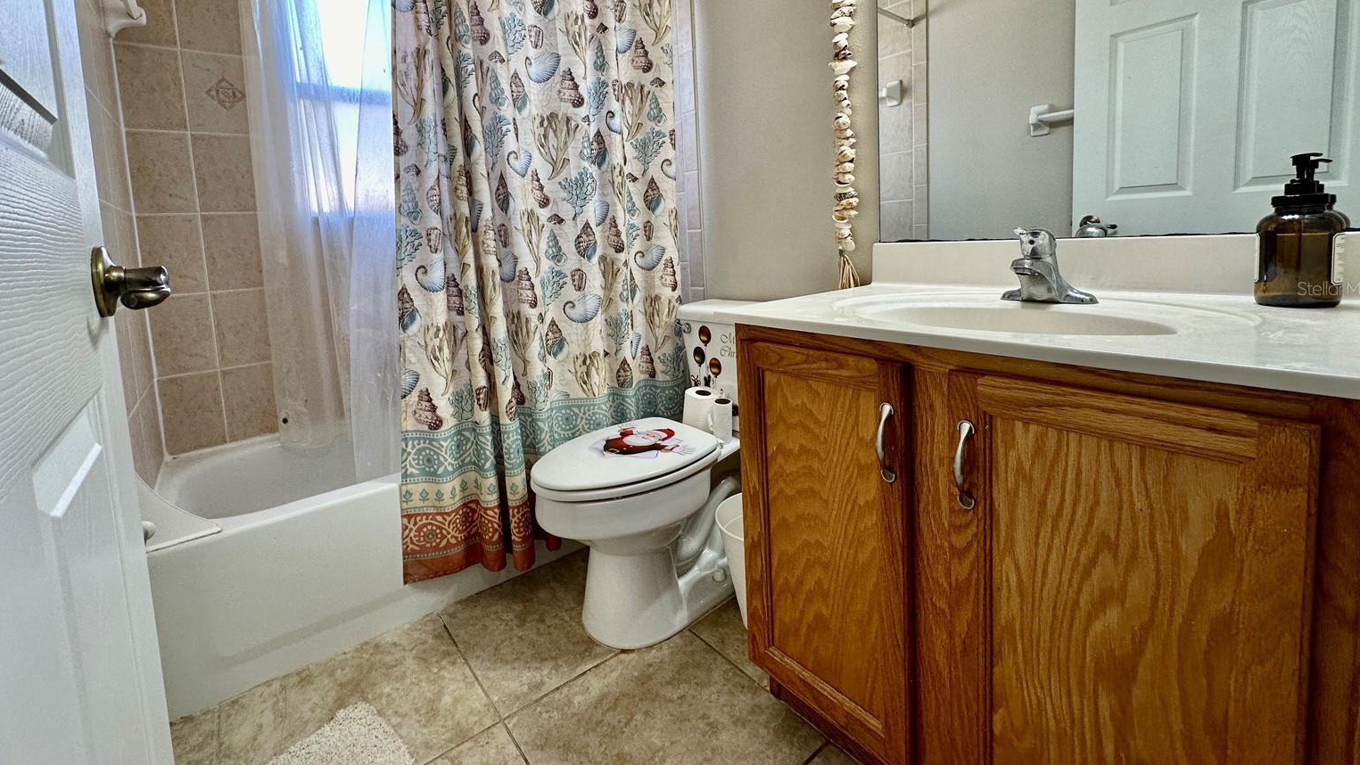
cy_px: 288
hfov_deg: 99.4
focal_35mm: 16
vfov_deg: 66.1
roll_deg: +2.4
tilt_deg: -4.9
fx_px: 577
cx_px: 668
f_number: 2.2
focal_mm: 2.22
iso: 125
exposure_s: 1/120
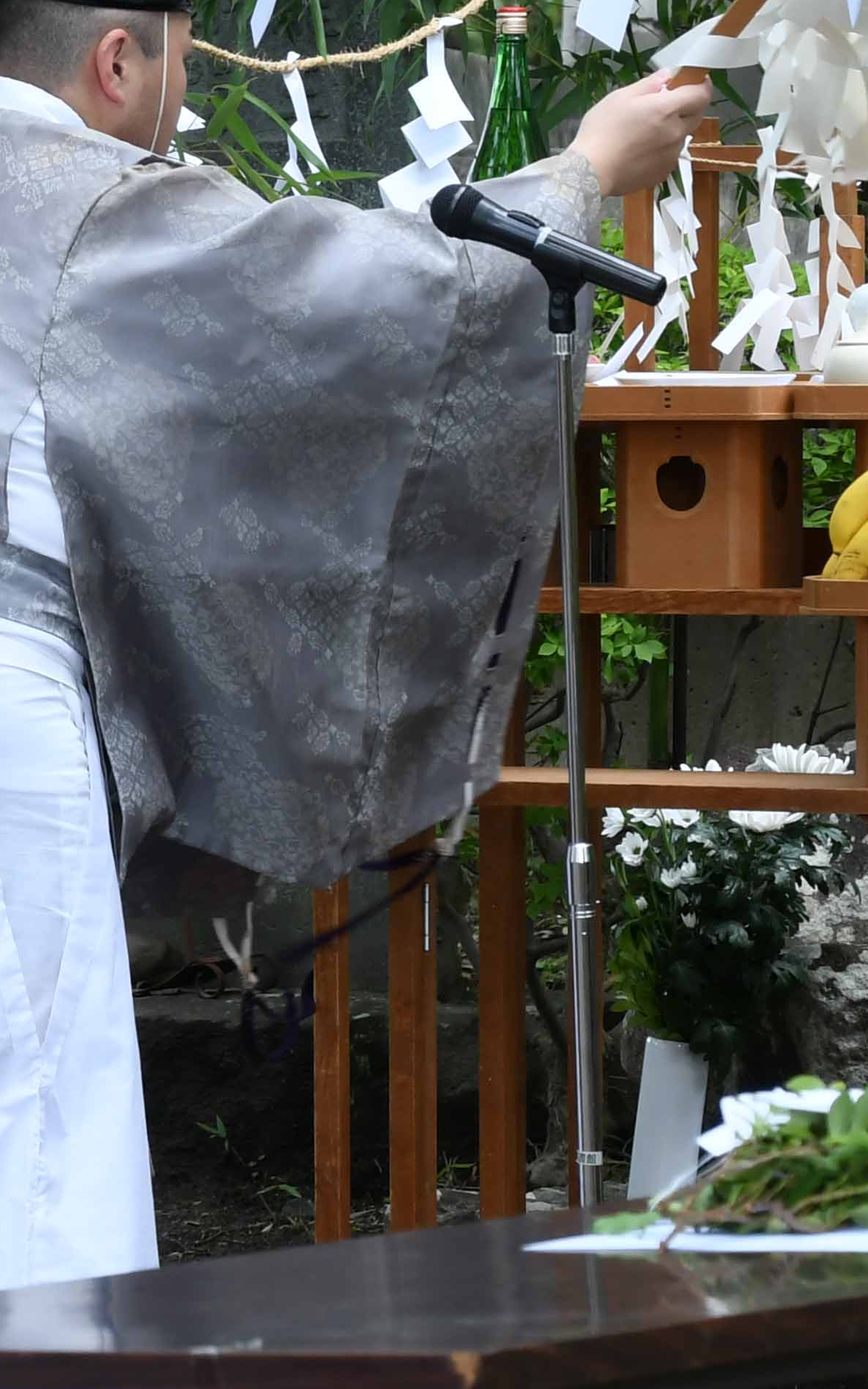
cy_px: 99
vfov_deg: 6.3
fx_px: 12645
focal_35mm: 334
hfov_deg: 3.9
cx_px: 293
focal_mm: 75
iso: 400
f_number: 7.1
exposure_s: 1/250
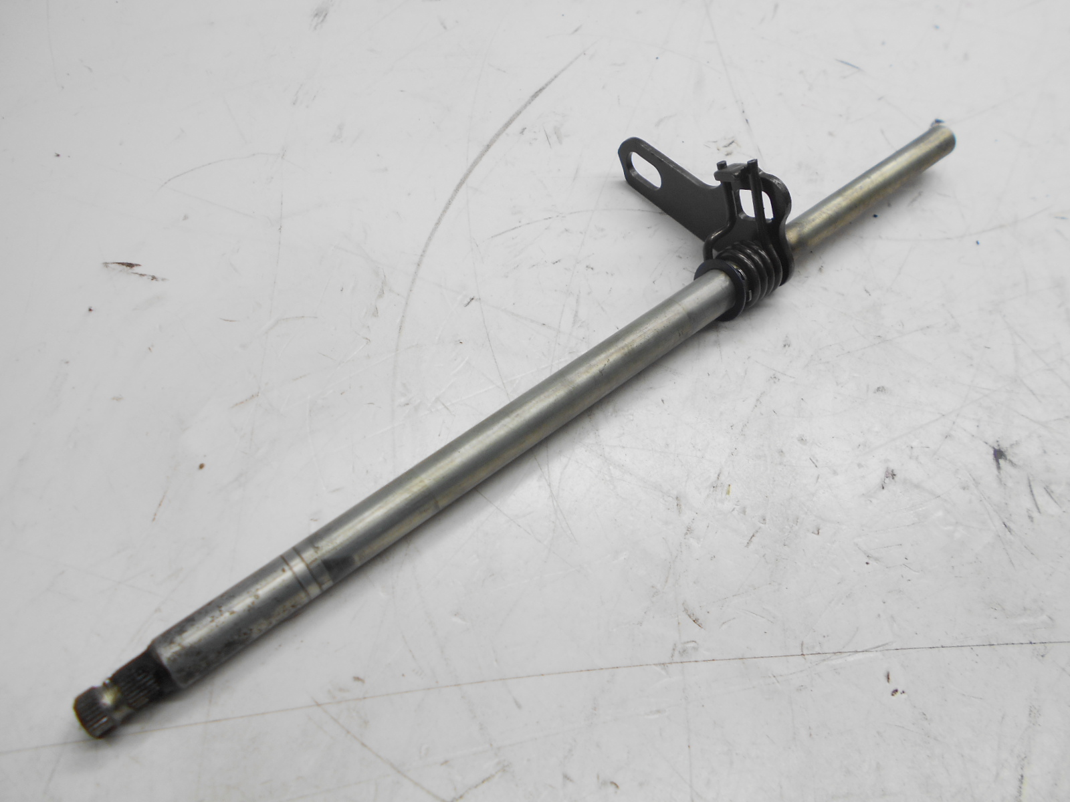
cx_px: 535
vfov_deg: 53.1
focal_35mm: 26
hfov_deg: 67.3
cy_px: 401
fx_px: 804
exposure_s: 1/60
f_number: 3.2
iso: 80
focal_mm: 4.6
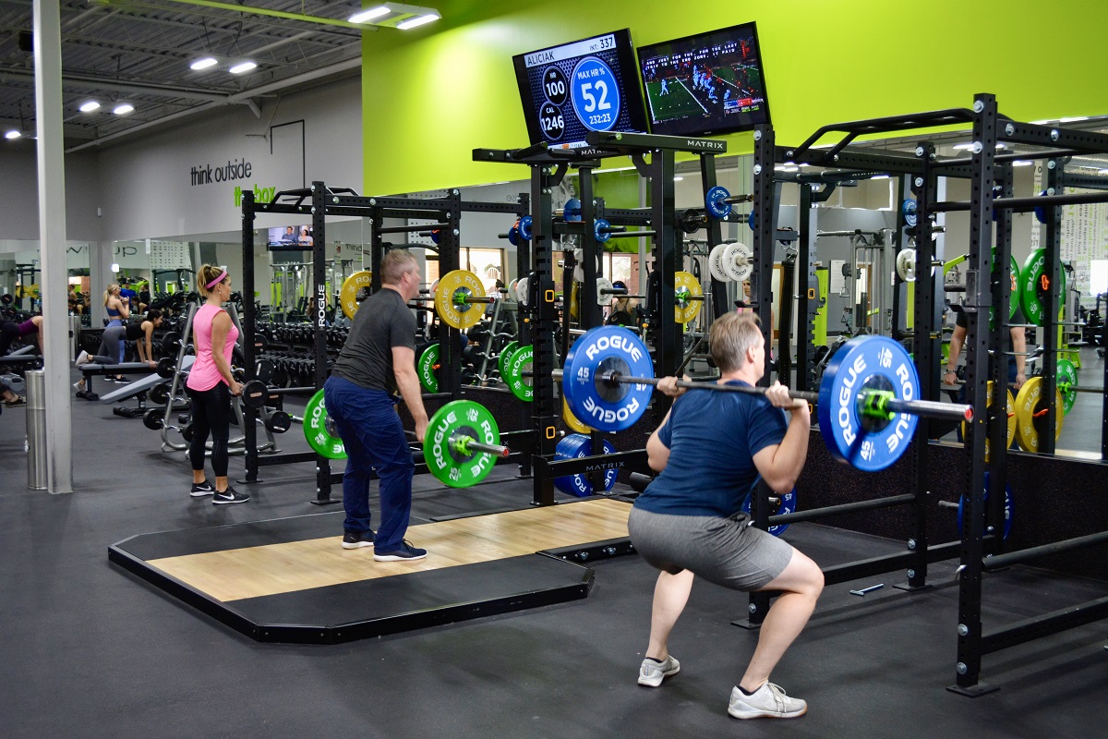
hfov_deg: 49.6
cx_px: 554
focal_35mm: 39
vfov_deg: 34.2
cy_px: 370
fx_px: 1200
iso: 800
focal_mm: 26
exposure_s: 1/60
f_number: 4.2
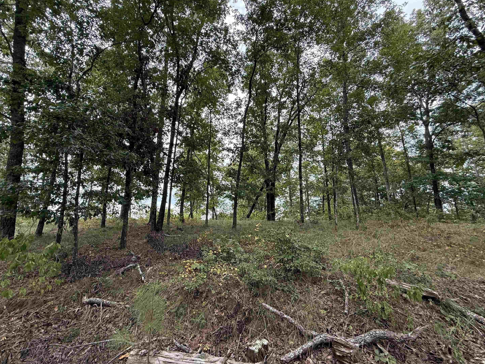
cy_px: 185
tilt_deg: +10.5
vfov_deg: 81.7
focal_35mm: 15
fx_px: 210
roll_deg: -0.8
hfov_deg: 98.2
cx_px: 240
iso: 64
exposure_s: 1/220
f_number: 2.2
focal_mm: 2.22
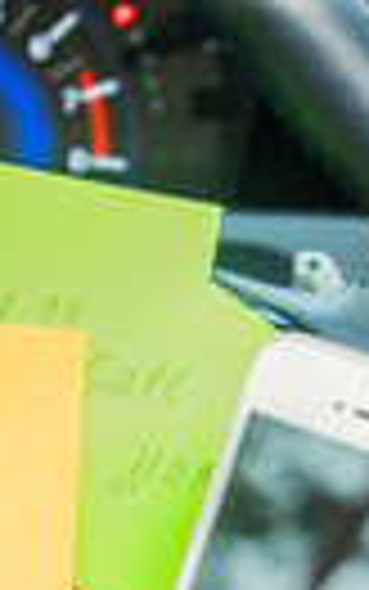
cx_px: -76
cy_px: 428
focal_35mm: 156
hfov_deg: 8.3
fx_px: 2507
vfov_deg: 13.4
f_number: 4.5
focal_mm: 40
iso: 1000
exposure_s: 1/160
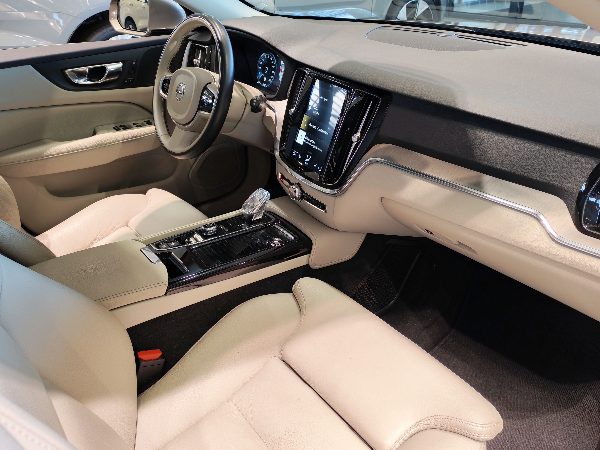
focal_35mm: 31
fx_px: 537
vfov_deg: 45.4
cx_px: 300
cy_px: 225
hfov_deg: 58.4
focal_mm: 6.12
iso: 328
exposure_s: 1/100
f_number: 1.9
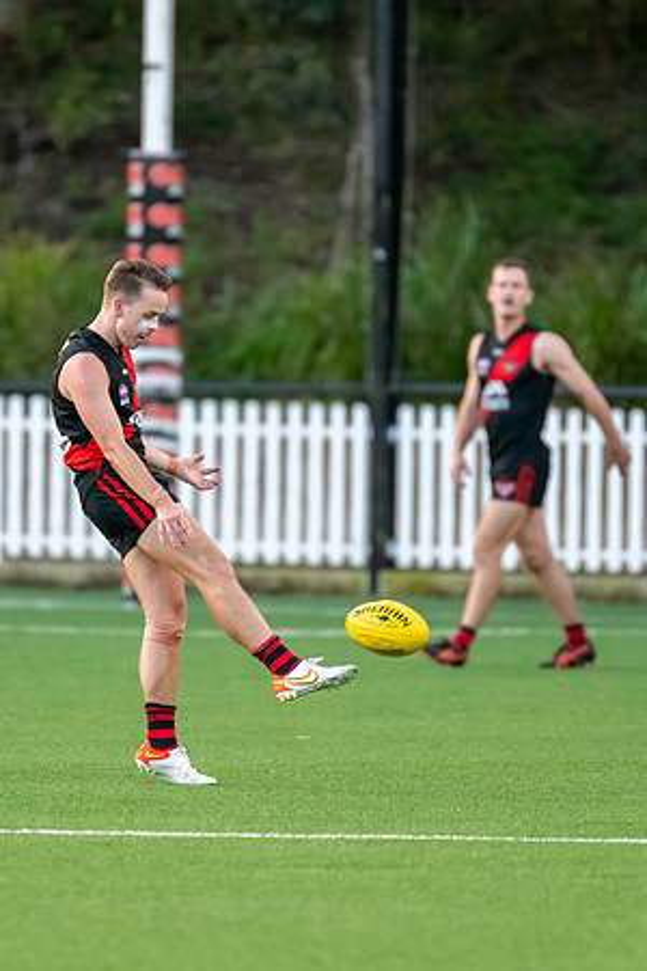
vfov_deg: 2.6
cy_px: 387
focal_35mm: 783
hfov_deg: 1.8
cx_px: 151
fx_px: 21102
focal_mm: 420
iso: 3200
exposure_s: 1/1250
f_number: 4
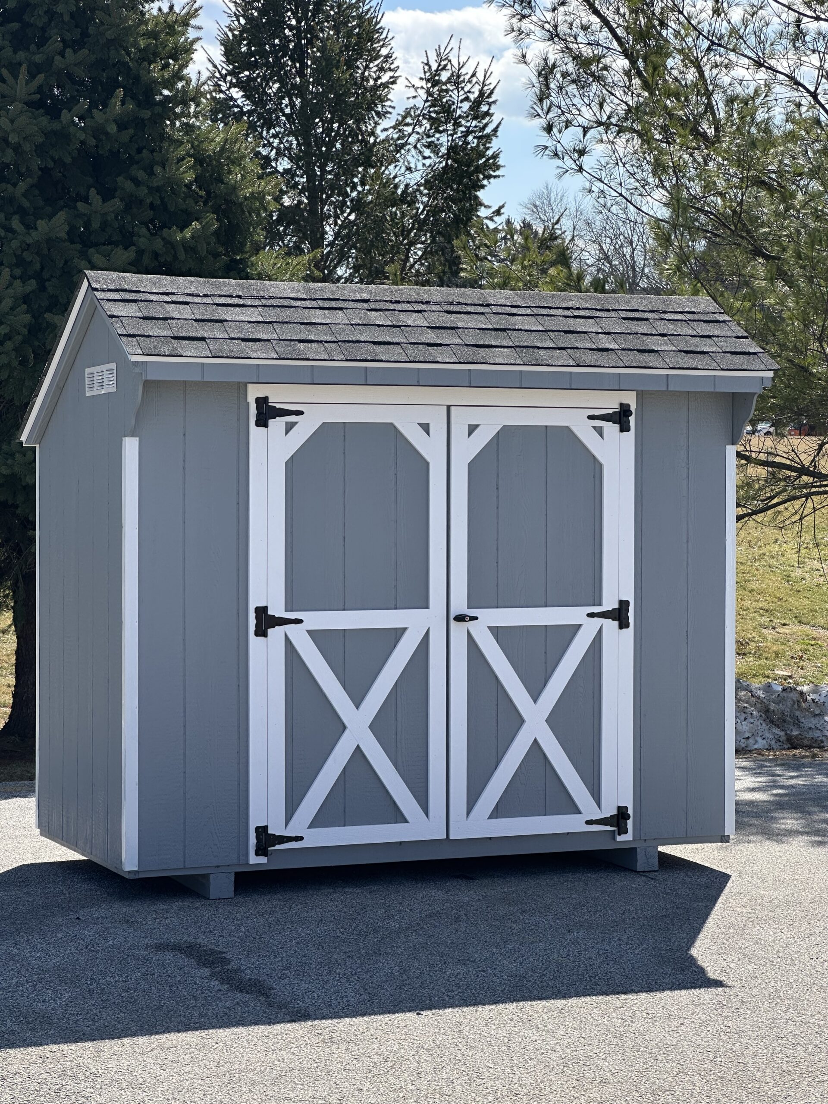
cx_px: 414
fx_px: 2456
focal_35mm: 77
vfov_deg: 25.3
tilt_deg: -2.9
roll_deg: +1.4
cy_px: 552
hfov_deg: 19.1
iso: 32
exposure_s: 1/589
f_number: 2.8
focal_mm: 9
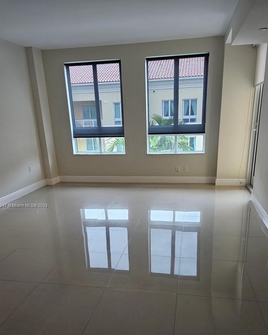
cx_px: 141
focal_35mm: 28
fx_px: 278
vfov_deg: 61.5
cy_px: 206
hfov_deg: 51.5
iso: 160
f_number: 1.8
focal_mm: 5.4
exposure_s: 1/120
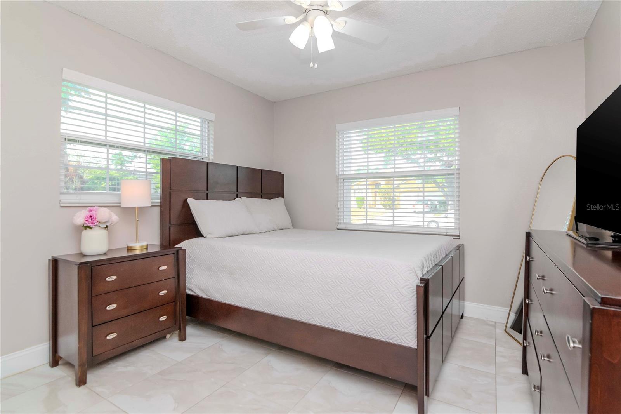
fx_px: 285
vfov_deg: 72.0
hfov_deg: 95.0
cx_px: 310
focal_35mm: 16
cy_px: 207
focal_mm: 11
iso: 800
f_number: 7.1
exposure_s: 1/125
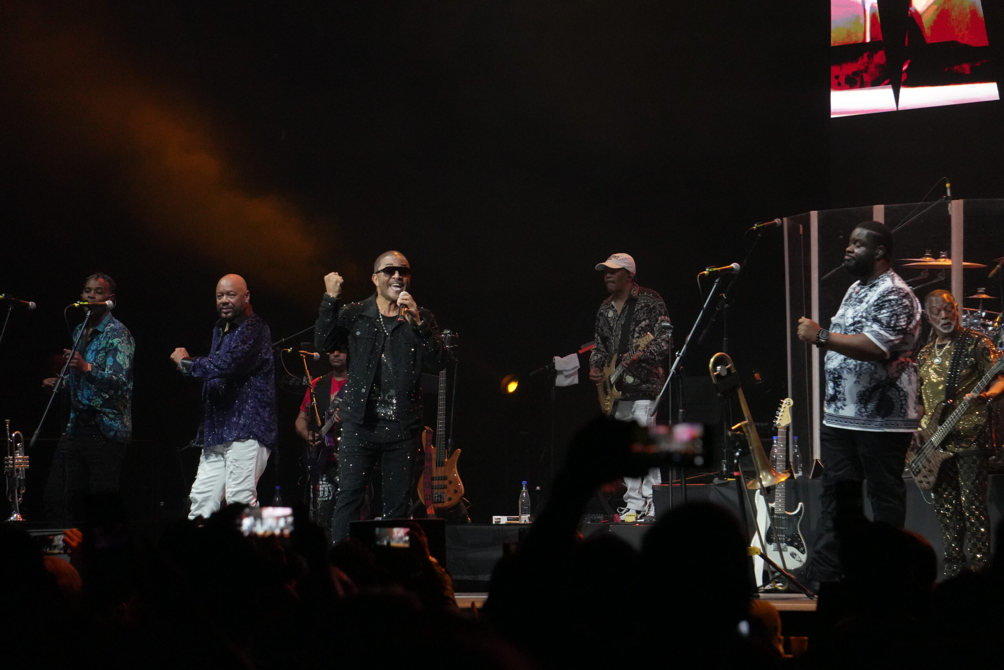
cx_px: 502
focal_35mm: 188
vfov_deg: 7.3
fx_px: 5229
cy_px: 335
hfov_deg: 11.0
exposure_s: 1/400
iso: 4000
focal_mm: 125
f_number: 5.6
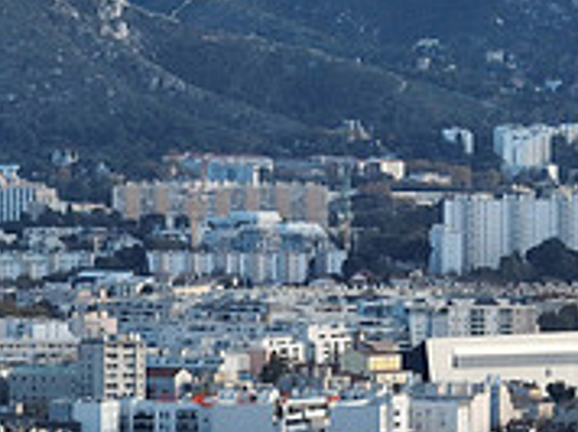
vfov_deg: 2.8
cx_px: 360
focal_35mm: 526
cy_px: 404
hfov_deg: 3.8
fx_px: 8771
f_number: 4.4
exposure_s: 1/40
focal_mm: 29.85
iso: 100
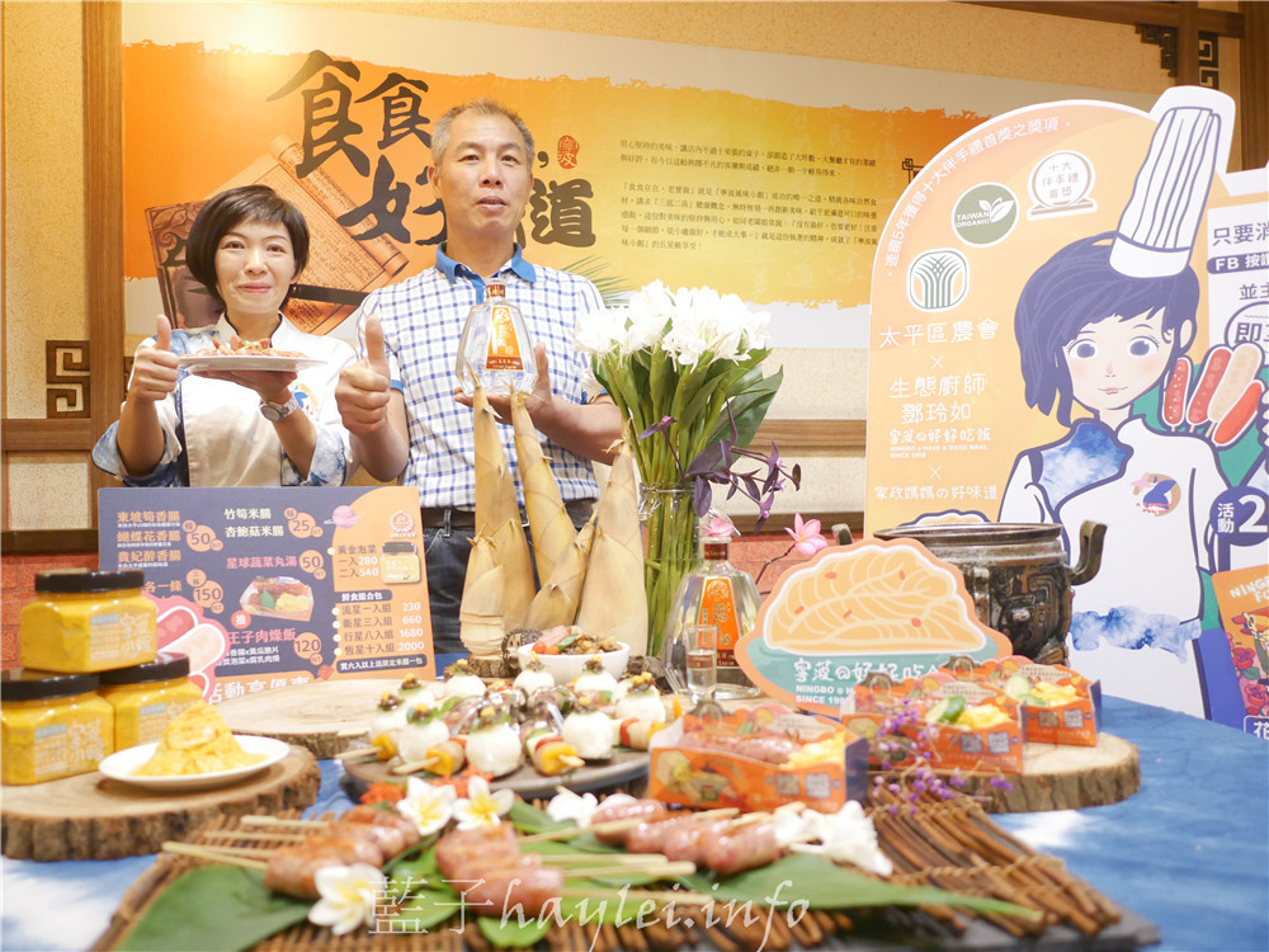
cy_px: 476
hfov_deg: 60.0
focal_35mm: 30
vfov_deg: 46.8
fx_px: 1100
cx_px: 634
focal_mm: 15
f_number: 1.7
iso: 1250
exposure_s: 1/60
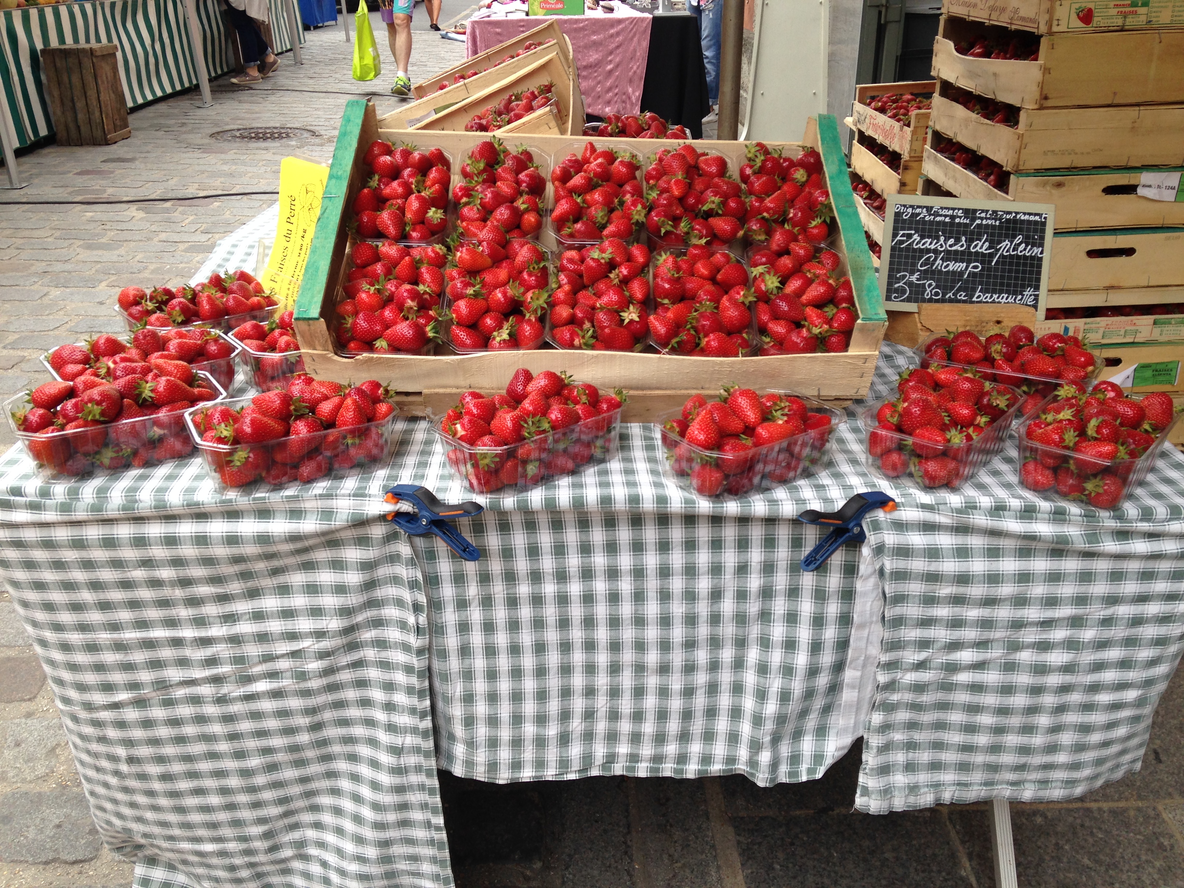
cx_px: 592
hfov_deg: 55.4
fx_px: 1129
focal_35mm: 33
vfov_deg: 42.9
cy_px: 444
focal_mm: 4.12
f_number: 2.4
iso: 50
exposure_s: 1/162
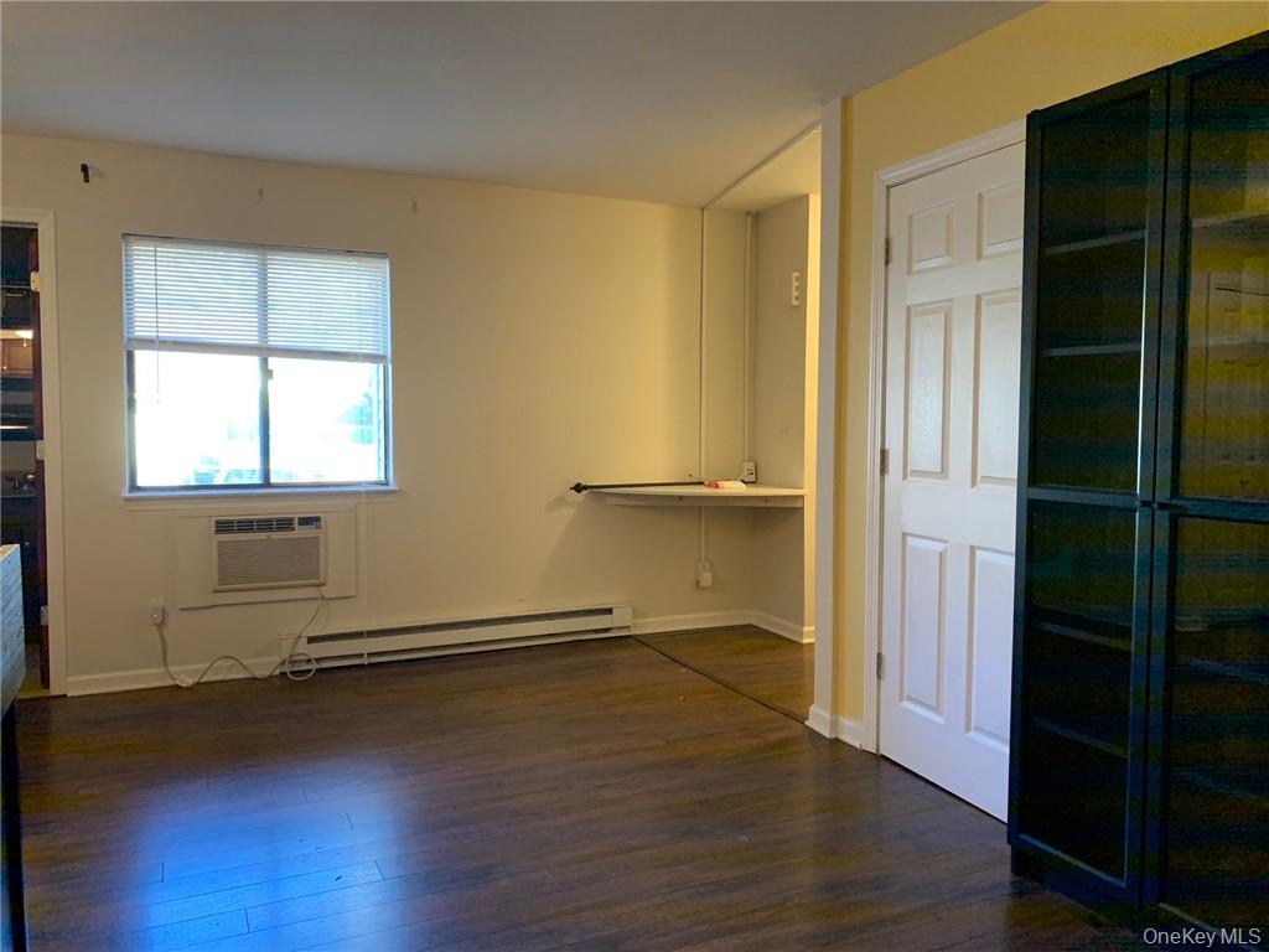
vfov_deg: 53.1
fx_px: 953
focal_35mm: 26
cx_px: 634
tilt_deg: -3.3
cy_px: 476
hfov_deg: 67.3
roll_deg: -0.5
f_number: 1.8
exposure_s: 1/60
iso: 320
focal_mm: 4.25
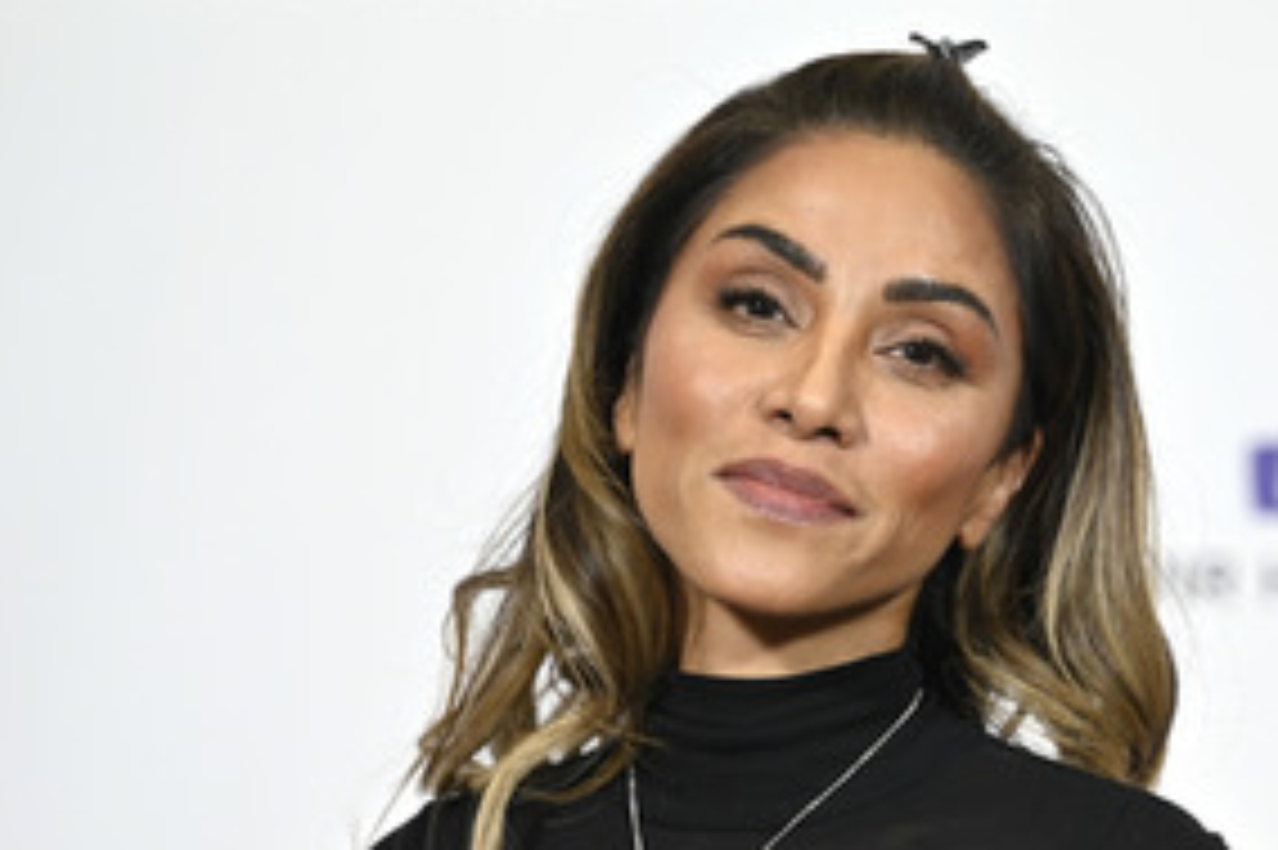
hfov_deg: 8.6
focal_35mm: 238
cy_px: 661
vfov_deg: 5.8
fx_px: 8444
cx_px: 893
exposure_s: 1/640
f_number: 2.8
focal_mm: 150
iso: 1000
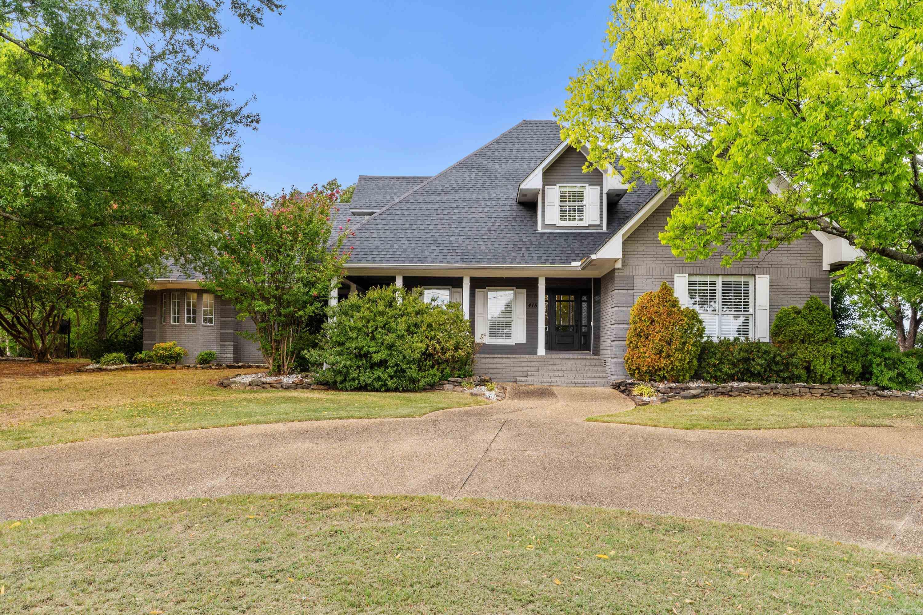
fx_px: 550
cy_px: 308
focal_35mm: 21
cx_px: 462
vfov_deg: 58.5
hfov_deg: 80.0
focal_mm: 14.3
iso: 250
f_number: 8
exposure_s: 1/200
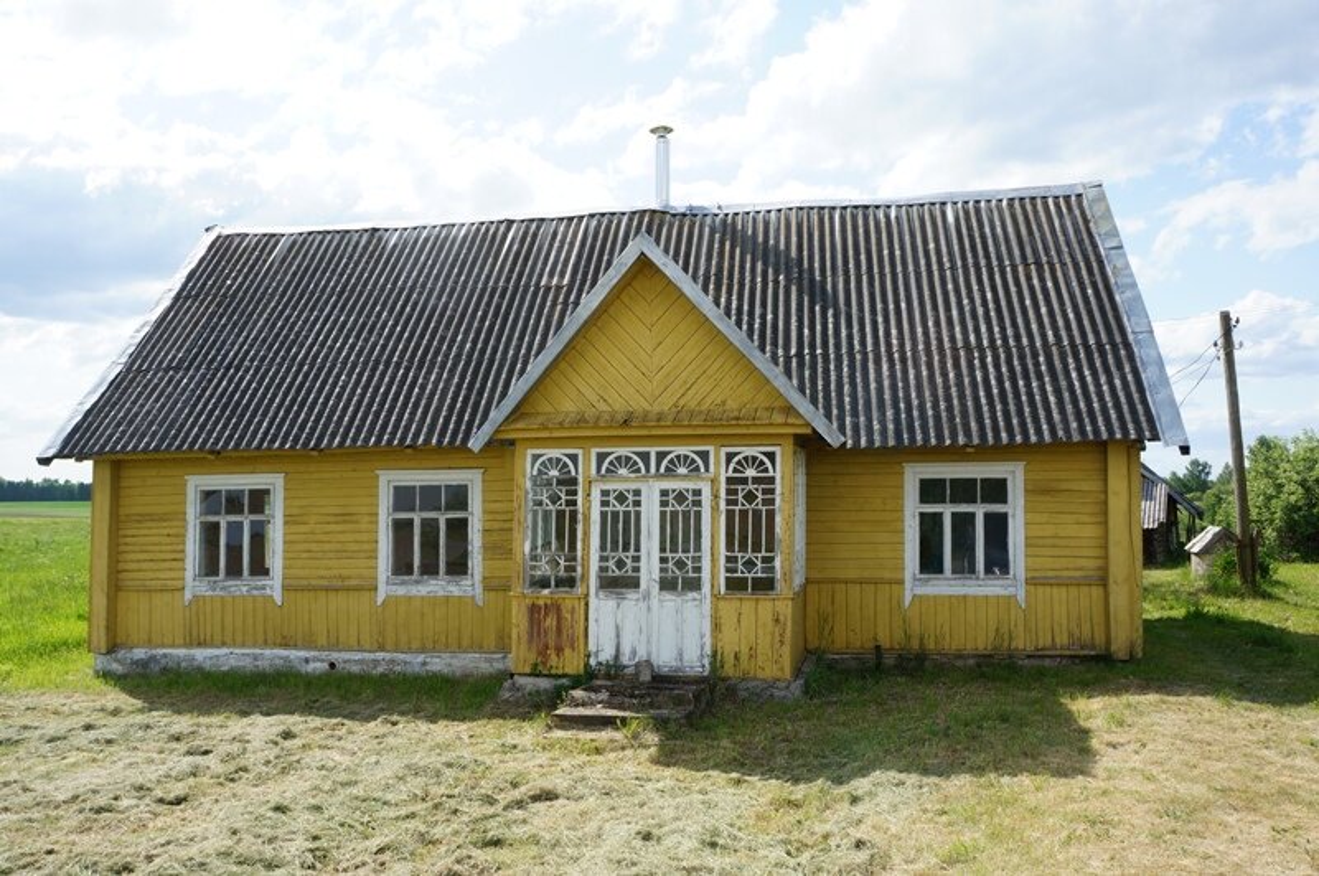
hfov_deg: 62.0
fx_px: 1098
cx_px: 660
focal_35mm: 30
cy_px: 438
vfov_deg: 43.5
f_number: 11
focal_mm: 20
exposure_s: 1/80
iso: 100
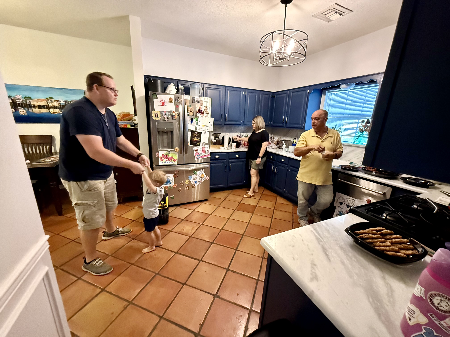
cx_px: 225
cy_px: 168
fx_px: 182
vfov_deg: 85.7
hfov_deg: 102.1
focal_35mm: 14
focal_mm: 2.22
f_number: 2.2
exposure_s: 1/40
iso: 1000
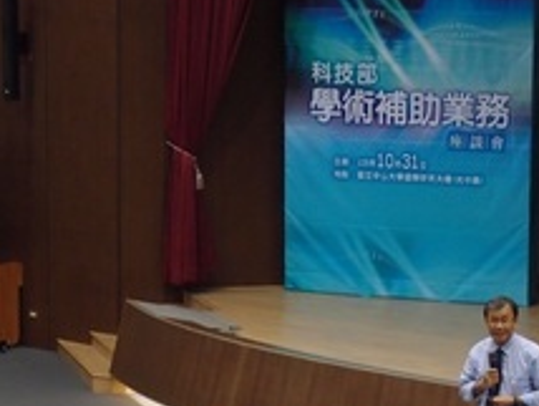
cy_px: 487
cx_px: 388
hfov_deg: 14.0
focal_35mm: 140
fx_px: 2182
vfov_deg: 10.4
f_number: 2.1
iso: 250
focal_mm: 10.83
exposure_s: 1/60
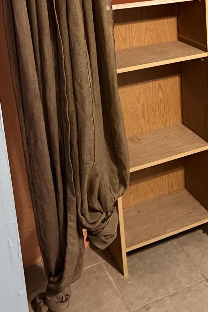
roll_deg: +1.1
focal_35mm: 56
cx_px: 199
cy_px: 49
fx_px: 485
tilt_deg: -10.2
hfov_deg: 23.4
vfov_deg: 34.2
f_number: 1.5
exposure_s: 1/40
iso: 500
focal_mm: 5.7
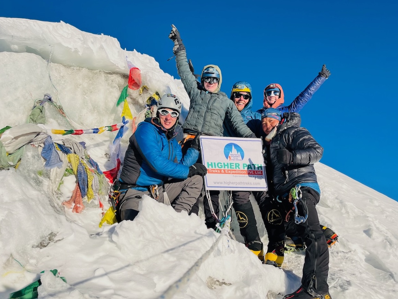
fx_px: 310
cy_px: 151
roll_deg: +0.5
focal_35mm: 27
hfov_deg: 65.3
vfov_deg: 51.4
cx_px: 200
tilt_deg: +18.0
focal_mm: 5.1
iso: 50
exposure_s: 1/4149
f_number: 1.6
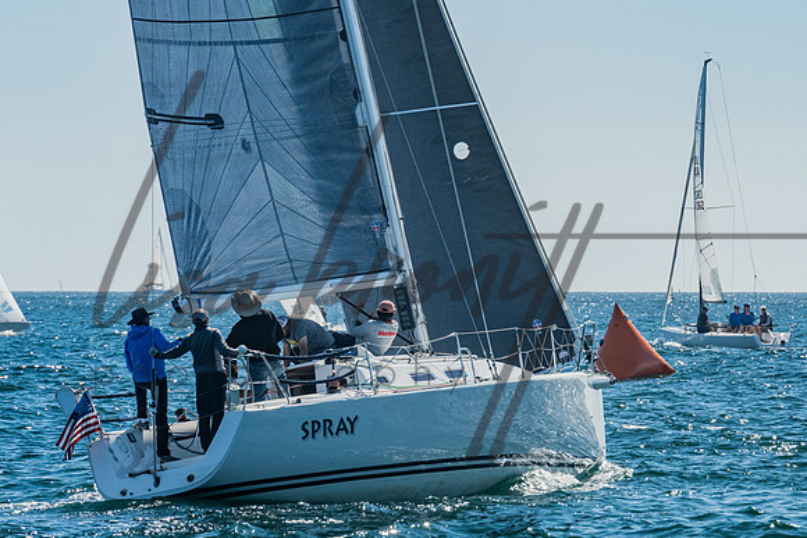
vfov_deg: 3.9
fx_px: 7910
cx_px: 554
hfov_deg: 5.8
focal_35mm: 353
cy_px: 225
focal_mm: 200
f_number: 10
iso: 400
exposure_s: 1/400
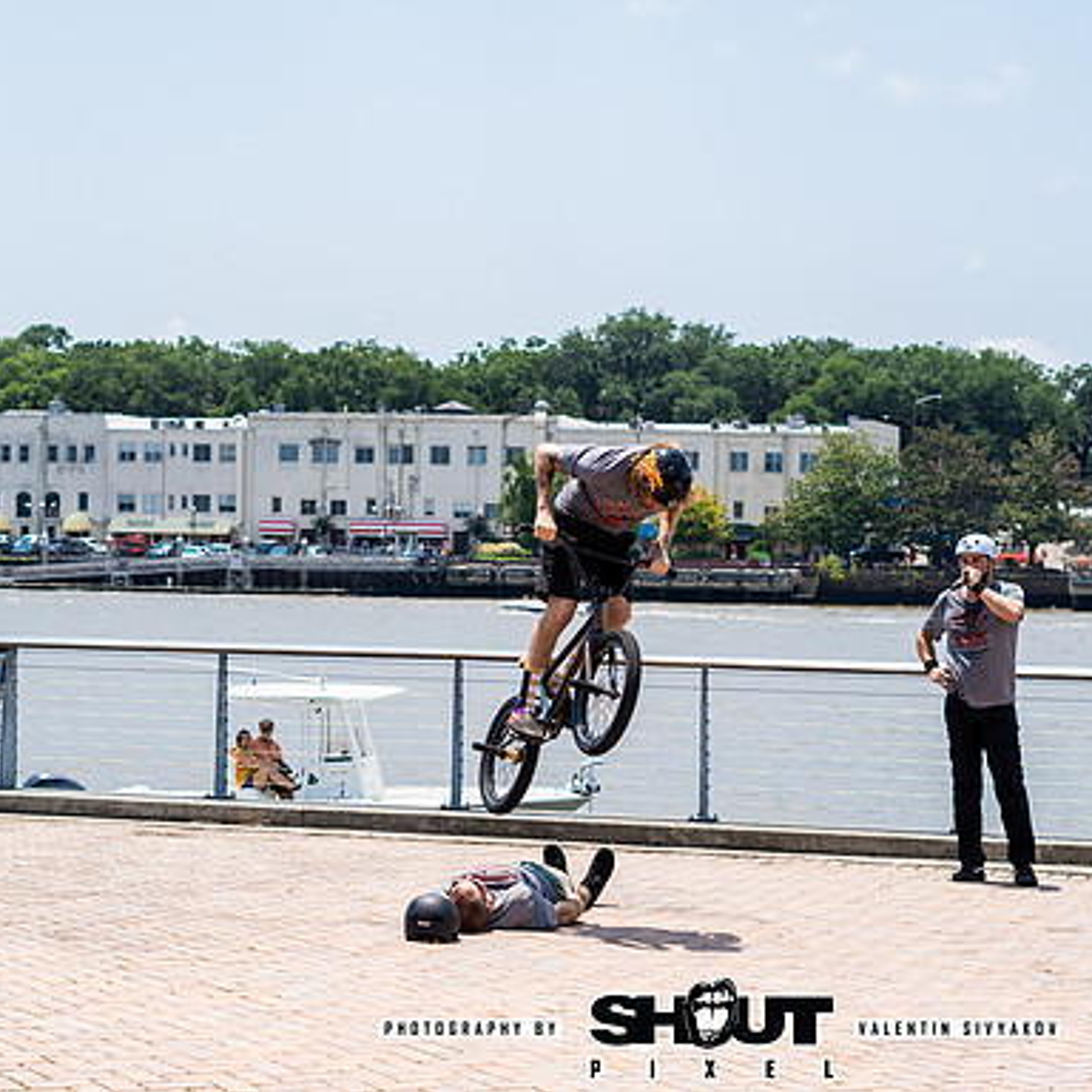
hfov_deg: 20.6
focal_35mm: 84
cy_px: 653
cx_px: 489
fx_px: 2998
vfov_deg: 20.6
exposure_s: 1/1600
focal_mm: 50
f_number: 3.5
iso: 125
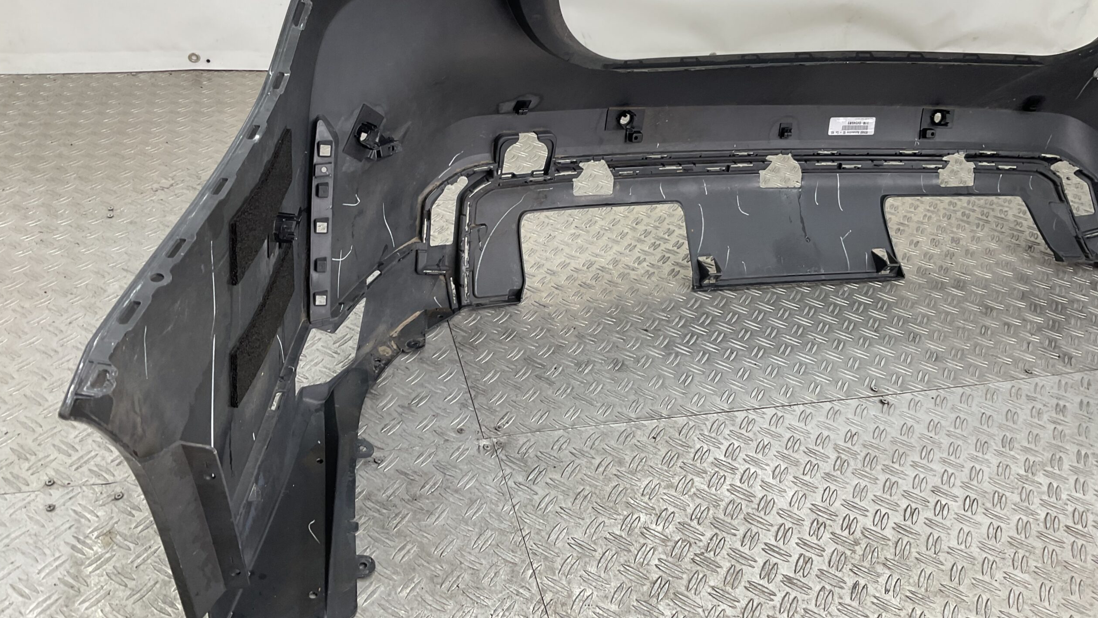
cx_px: 543
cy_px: 257
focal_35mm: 32
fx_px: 932
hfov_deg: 61.0
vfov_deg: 36.6
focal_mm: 3
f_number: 1.8
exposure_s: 1/120
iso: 32
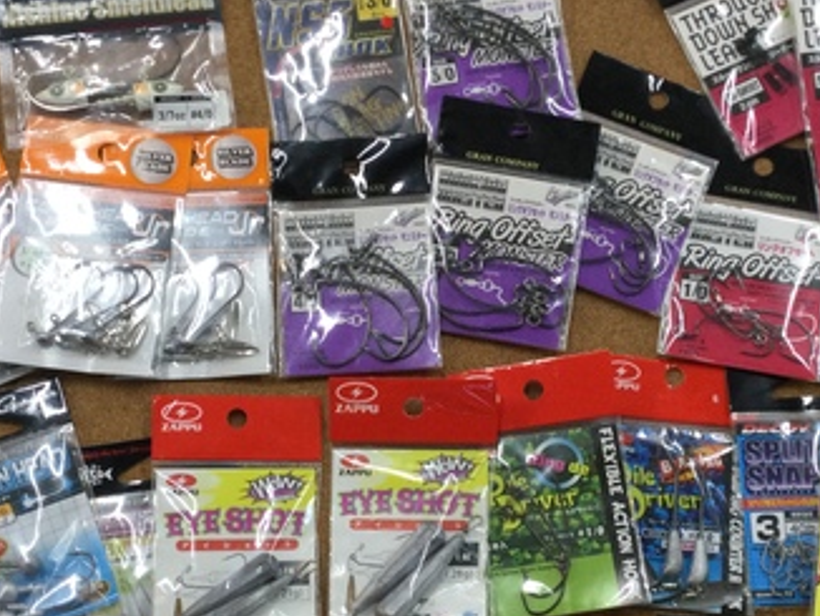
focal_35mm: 57
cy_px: 422
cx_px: 423
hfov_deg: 33.8
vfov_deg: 25.5
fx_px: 1351
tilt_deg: -79.2
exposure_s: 1/30
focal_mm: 3.3
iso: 32
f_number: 2.4
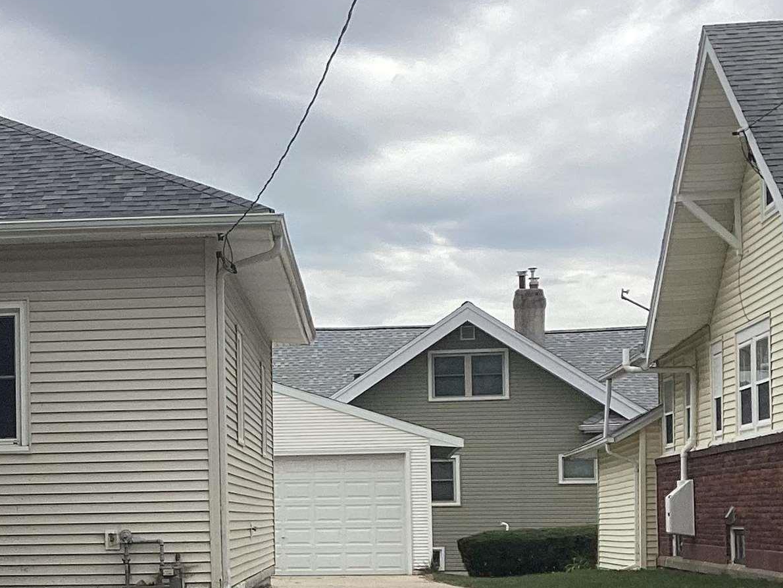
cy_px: 485
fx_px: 1810
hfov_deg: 23.8
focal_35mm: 80
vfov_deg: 18.2
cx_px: 90
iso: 25
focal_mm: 3.3
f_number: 2.4
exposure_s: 1/1101
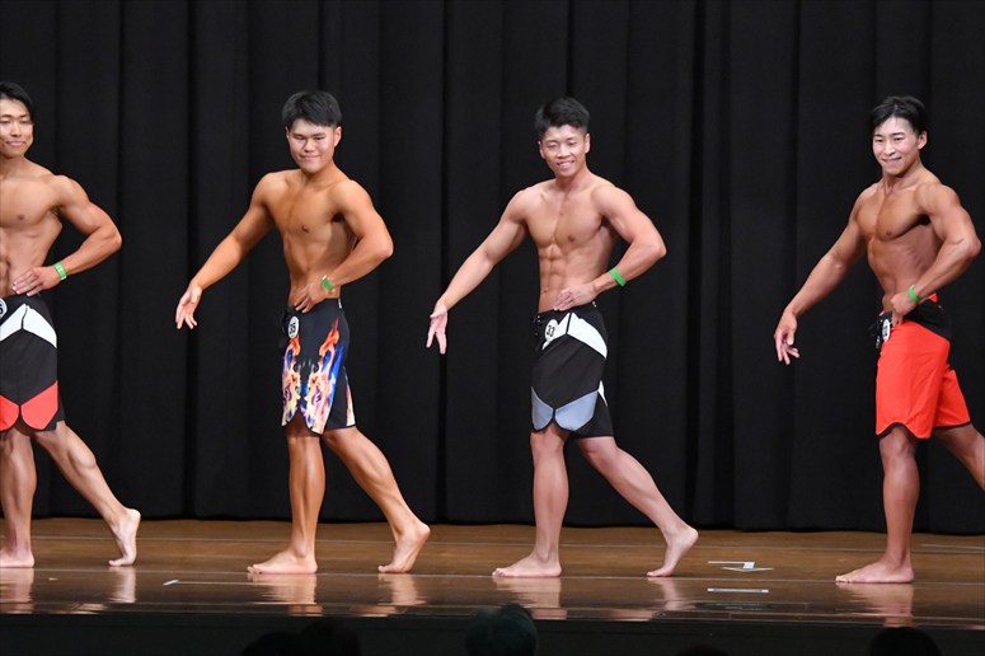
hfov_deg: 10.2
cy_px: 328
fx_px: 5524
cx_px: 492
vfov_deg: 6.8
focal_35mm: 202
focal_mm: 135
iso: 8000
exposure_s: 1/400
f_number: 5.6
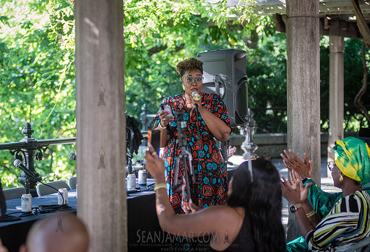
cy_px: 111
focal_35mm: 114
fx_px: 1180
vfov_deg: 12.2
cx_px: 167
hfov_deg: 17.8
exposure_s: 1/320
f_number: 2.8
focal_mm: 80
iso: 1600
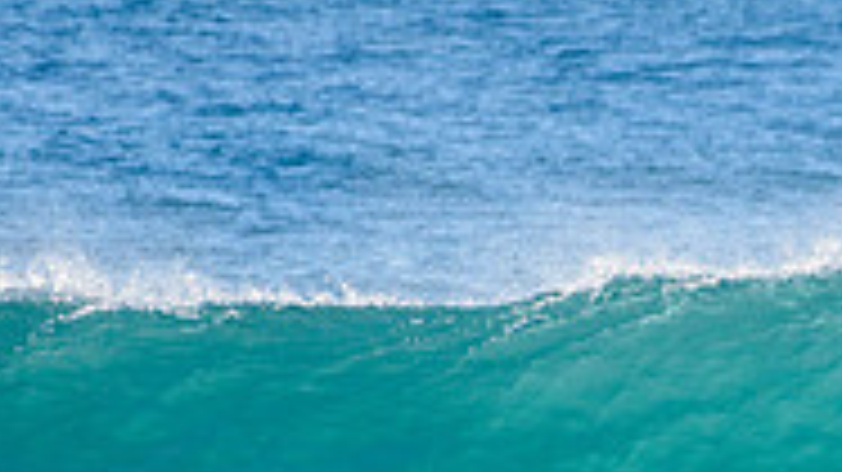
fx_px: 44522
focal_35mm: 1995
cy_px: 587
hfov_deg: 1.1
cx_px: 1162
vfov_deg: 0.6
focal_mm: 500
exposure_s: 1/2000
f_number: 5.6
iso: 200
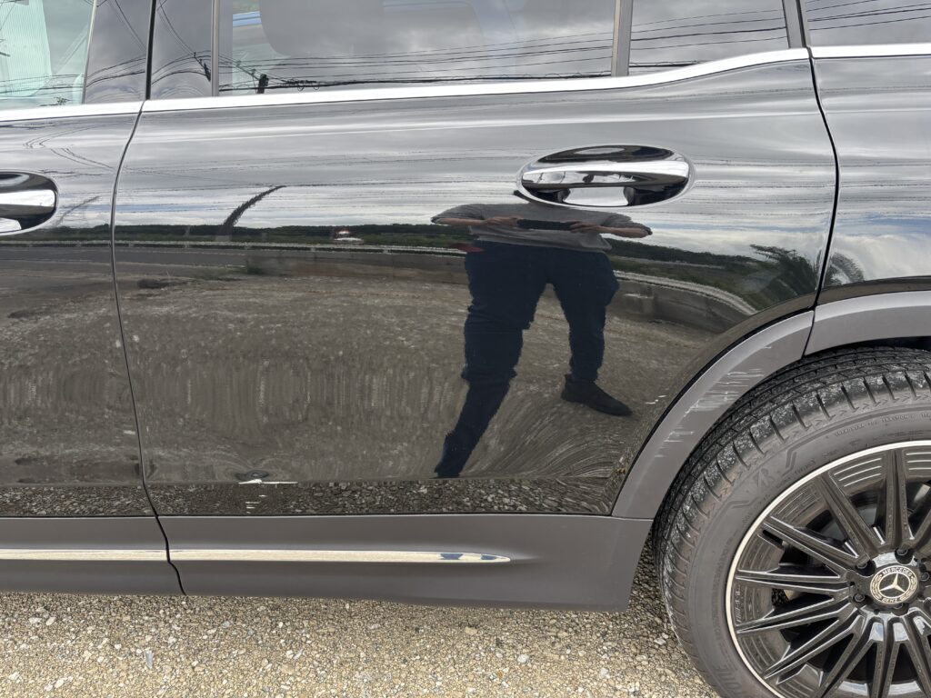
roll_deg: -1.2
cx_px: 466
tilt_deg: -18.8
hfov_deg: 67.3
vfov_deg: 53.1
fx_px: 699
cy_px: 349
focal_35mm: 26
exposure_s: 1/327
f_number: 1.6
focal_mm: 5.96
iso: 50
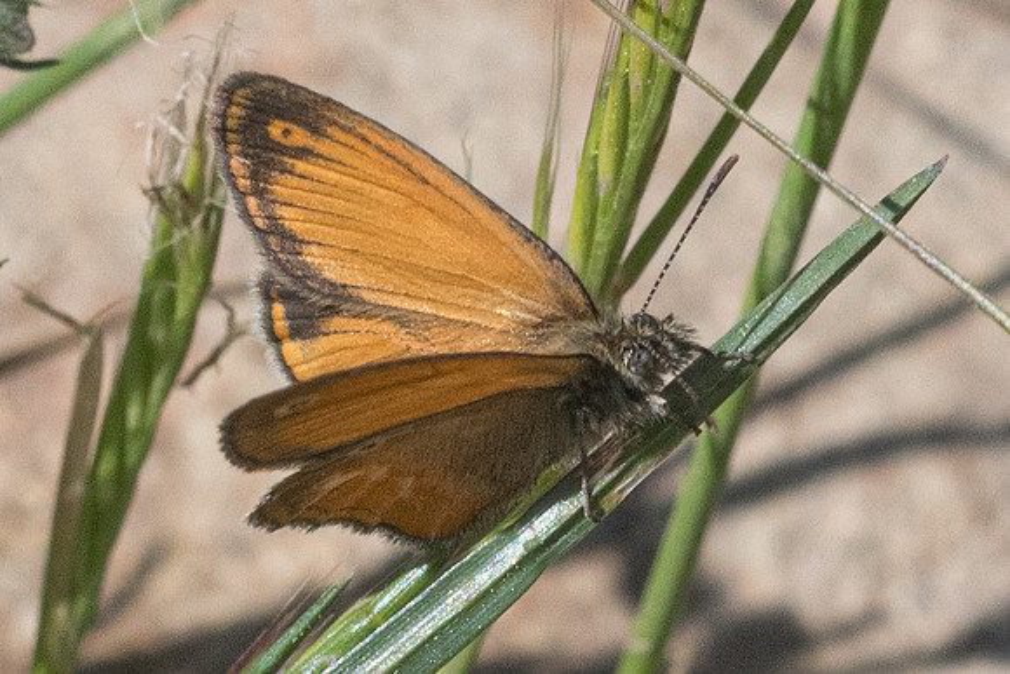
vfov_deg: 1.2
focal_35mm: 1137
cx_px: 340
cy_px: 345
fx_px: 31909
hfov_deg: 1.8
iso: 800
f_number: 11
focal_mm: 150
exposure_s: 1/1600
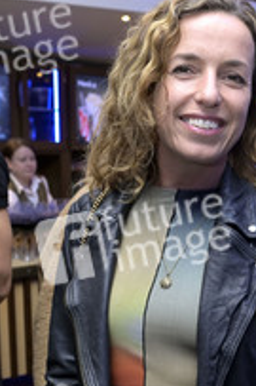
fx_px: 652
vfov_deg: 31.6
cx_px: 188
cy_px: 335
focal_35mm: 61
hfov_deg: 22.0
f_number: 4.5
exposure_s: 1/80
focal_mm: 31
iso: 1250
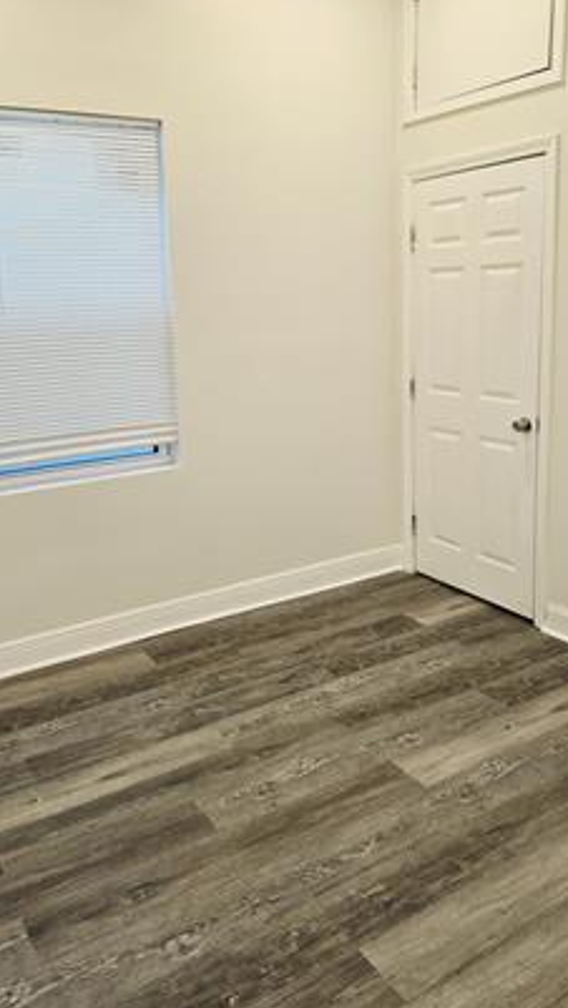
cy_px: 455
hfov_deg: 38.9
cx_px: 249
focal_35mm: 30
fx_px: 802
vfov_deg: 64.1
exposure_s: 1/60.2
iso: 100
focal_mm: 6.3
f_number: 1.7
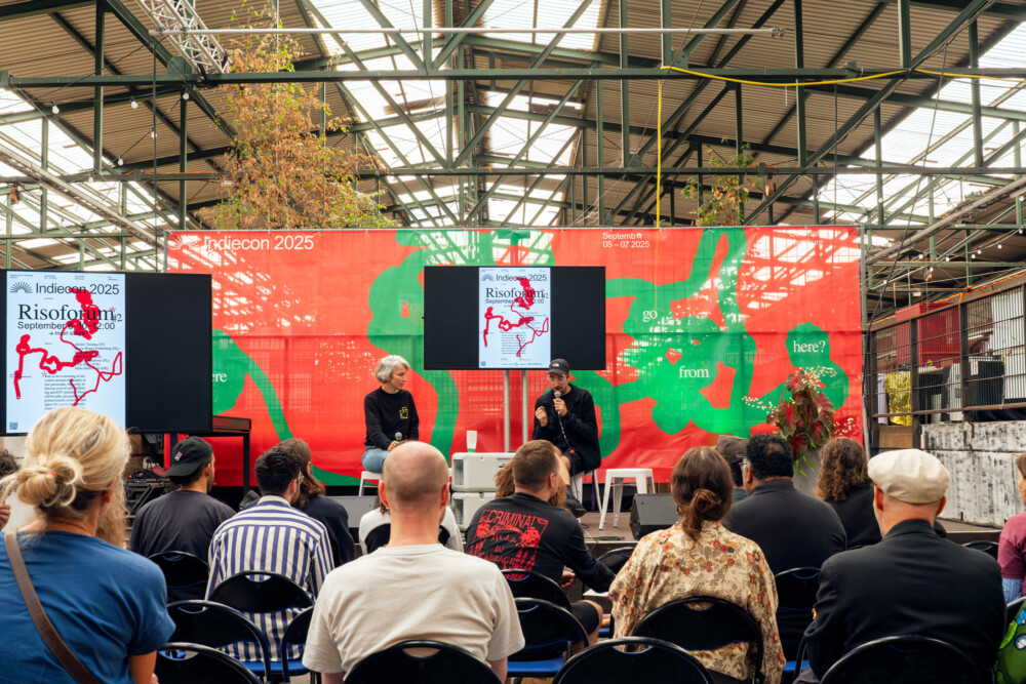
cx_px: 513
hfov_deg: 45.4
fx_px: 1226
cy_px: 342
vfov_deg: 31.2
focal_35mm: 43
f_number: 9.5
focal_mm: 43
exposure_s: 1/125
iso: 800
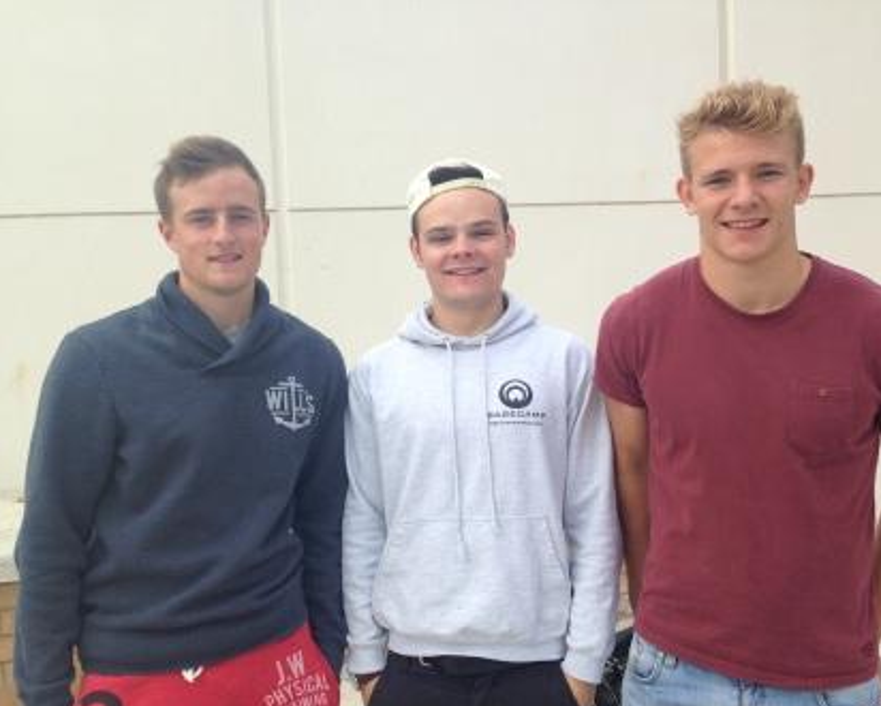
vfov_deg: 42.3
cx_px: 475
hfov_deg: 51.5
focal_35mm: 35
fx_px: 913
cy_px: 353
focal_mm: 4.12
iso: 50
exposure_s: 1/786
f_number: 2.4
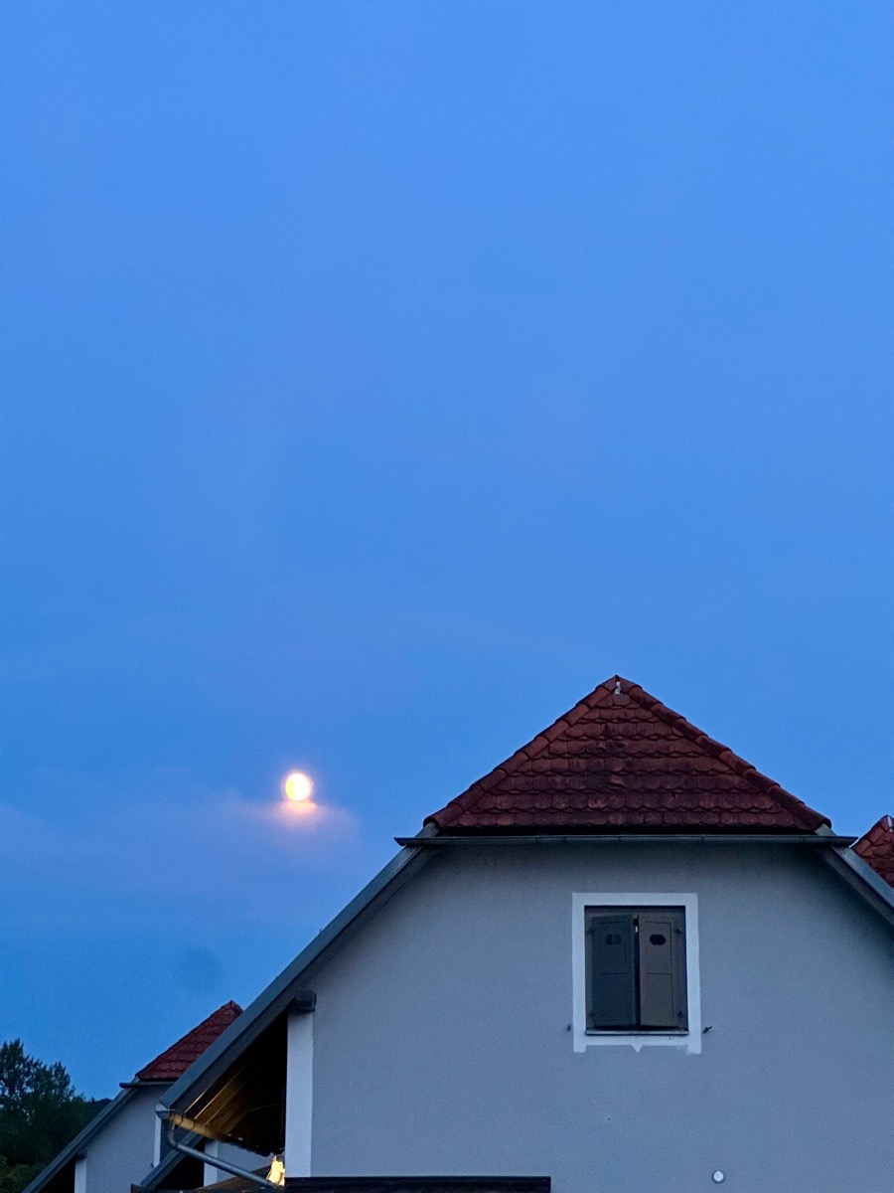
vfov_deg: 25.3
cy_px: 596
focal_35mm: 77
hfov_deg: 19.1
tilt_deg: +14.4
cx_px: 447
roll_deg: -1.0
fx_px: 2651
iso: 1600
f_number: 2.8
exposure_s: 1/31
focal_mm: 9
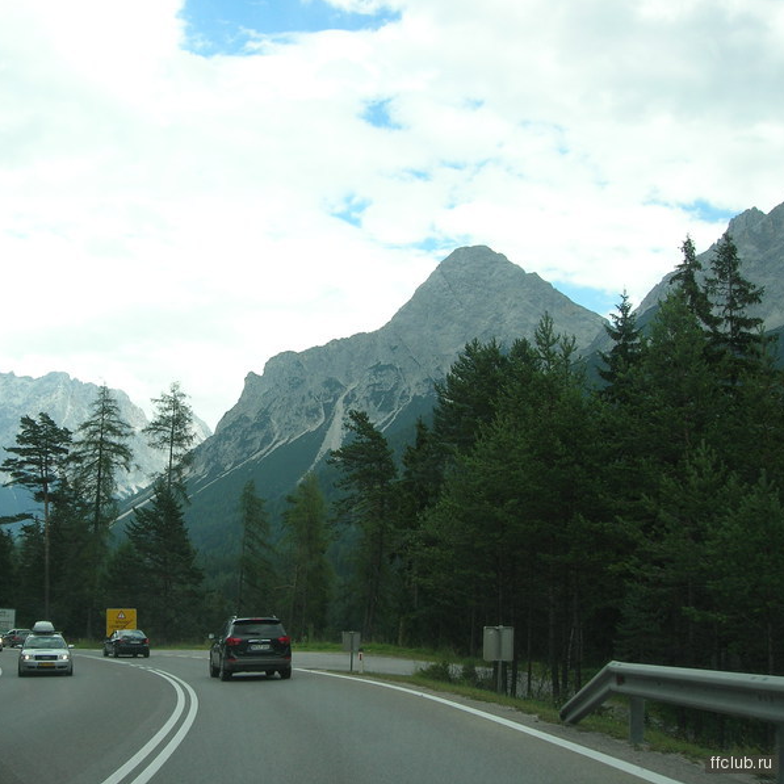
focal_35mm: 45
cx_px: 265
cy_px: 391
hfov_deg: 37.2
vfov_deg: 37.6
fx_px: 1153
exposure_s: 1/249
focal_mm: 7.8
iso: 64
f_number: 4.8
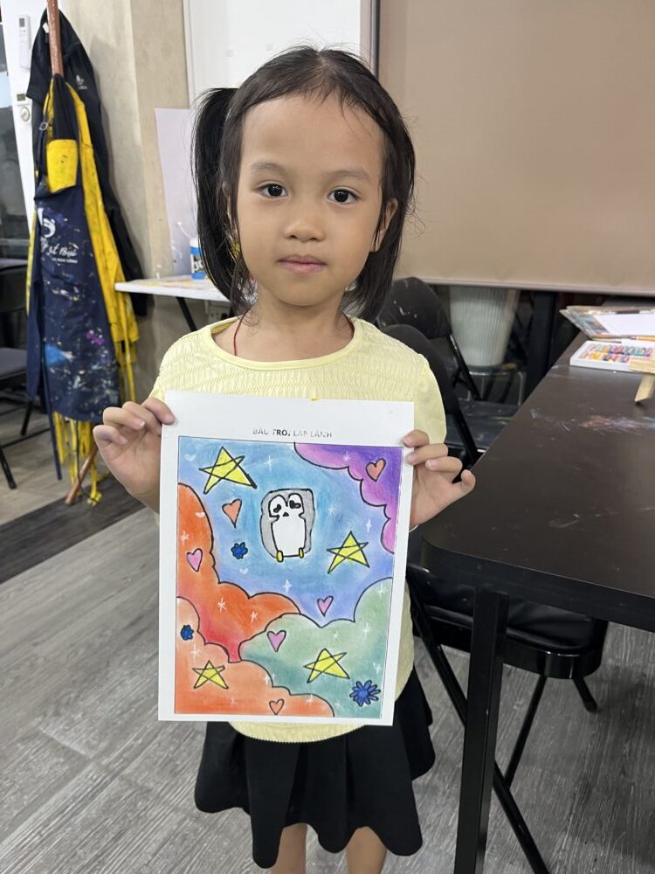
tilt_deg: -21.5
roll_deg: -0.6
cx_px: 328
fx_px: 656
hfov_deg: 53.1
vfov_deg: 67.3
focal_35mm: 26
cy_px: 437
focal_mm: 5.1
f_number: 1.6
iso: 100
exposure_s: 1/50
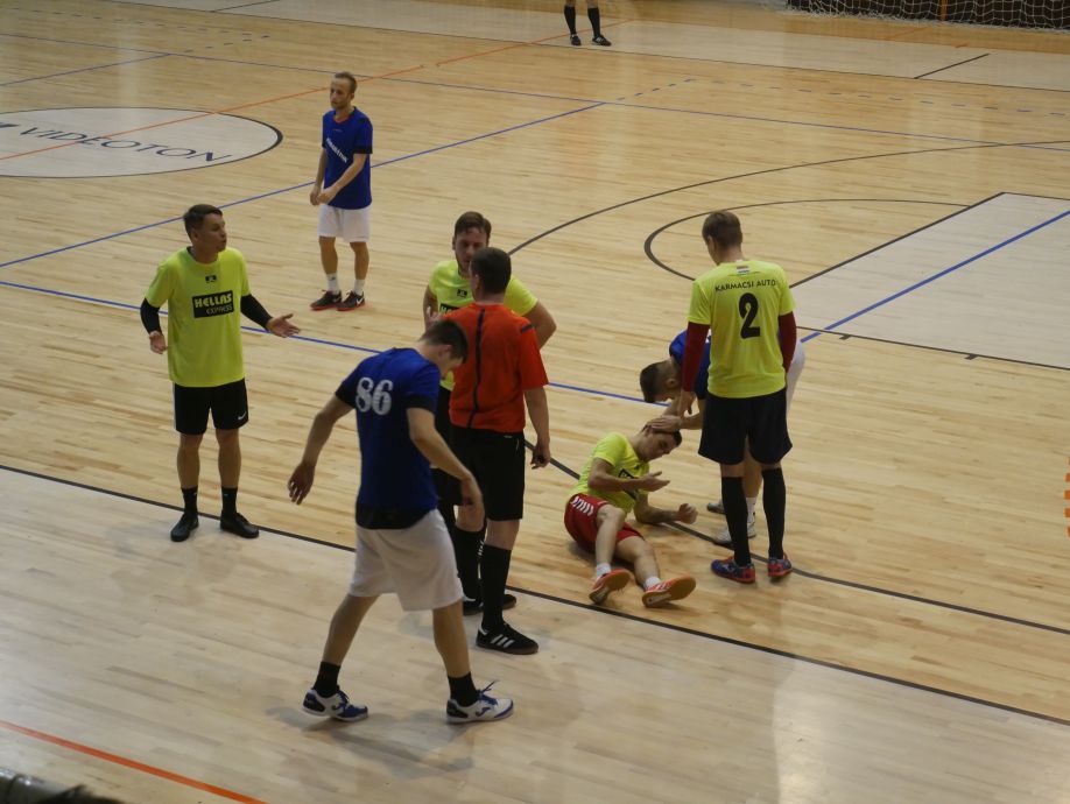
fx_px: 2413
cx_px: 535
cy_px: 402
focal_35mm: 78
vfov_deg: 18.9
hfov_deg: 25.0
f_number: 5.6
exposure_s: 1/100
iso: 2500
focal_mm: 39
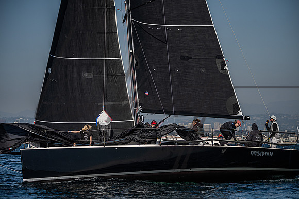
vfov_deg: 9.1
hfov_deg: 13.6
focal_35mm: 151
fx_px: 1252
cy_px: 100
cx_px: 150
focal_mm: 150
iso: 400
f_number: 4.8
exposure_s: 1/8000
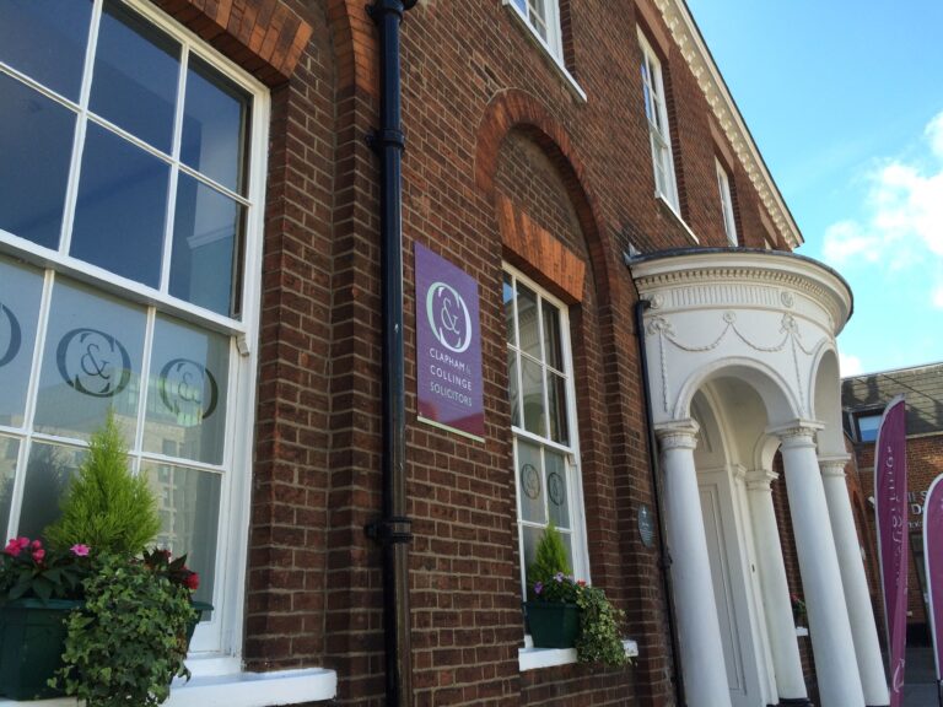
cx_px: 472
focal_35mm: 29
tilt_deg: +17.2
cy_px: 354
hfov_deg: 61.7
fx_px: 790
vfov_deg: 48.2
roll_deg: +1.0
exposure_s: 1/471
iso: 32
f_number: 2.2
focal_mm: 4.15
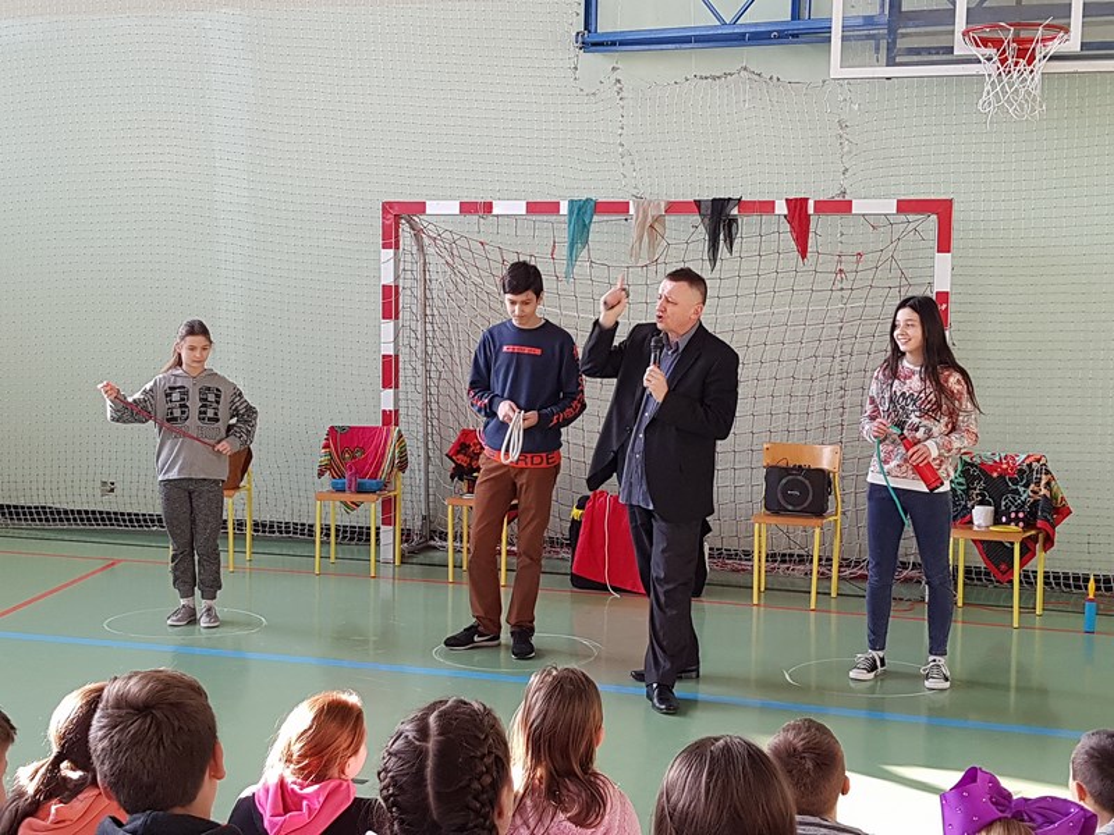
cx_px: 557
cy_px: 418
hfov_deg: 67.3
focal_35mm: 26
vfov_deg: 53.1
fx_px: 837
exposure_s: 1/100
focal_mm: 4.2
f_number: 1.7
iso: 100
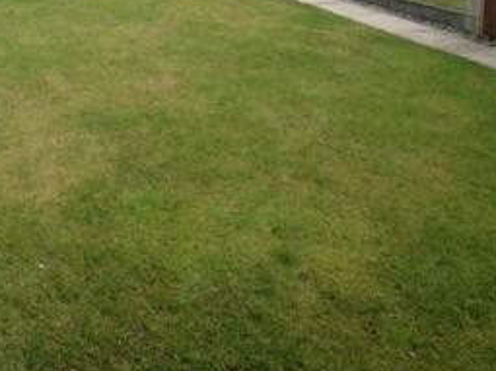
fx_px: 530
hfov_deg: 47.3
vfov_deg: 33.7
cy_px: -36
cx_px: 96
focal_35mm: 37
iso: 100
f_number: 9
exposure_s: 1/80
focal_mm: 10
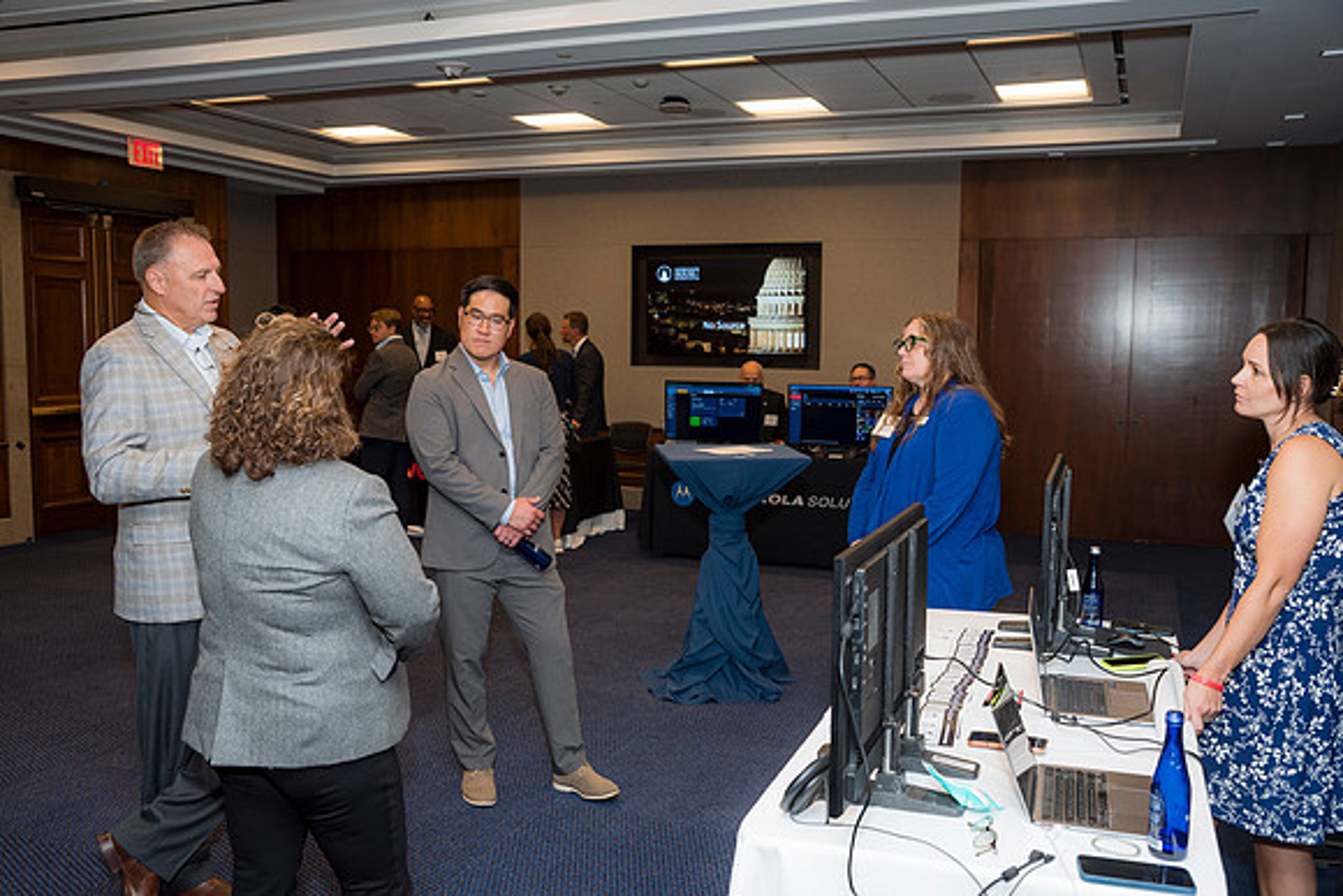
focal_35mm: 32
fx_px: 1194
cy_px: 448
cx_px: 672
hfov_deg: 58.7
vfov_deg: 41.1
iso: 800
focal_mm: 32
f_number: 5
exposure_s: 1/125
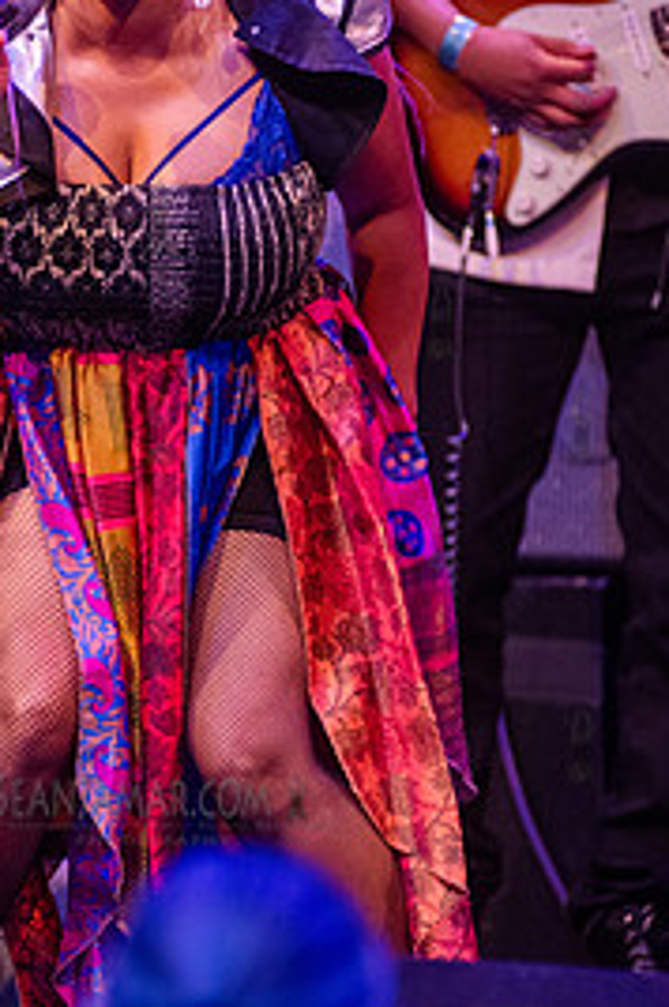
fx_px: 8691
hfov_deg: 4.4
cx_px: 158
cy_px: 428
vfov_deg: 6.6
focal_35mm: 311
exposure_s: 1/400
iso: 5000
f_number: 3.5
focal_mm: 185
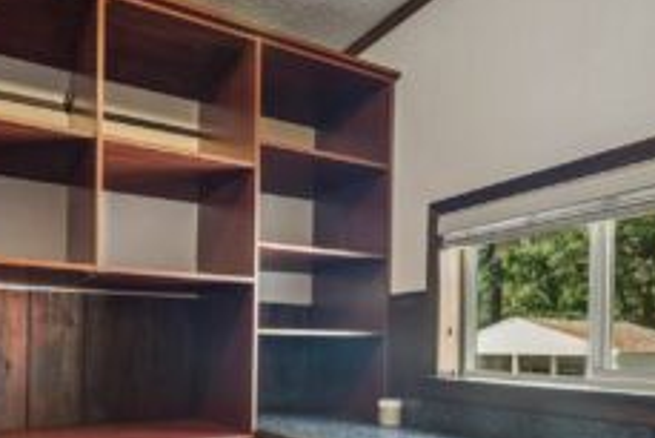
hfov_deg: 64.7
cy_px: 362
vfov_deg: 43.8
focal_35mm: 28
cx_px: 257
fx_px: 510
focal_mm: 16
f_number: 8
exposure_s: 1/10
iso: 1600
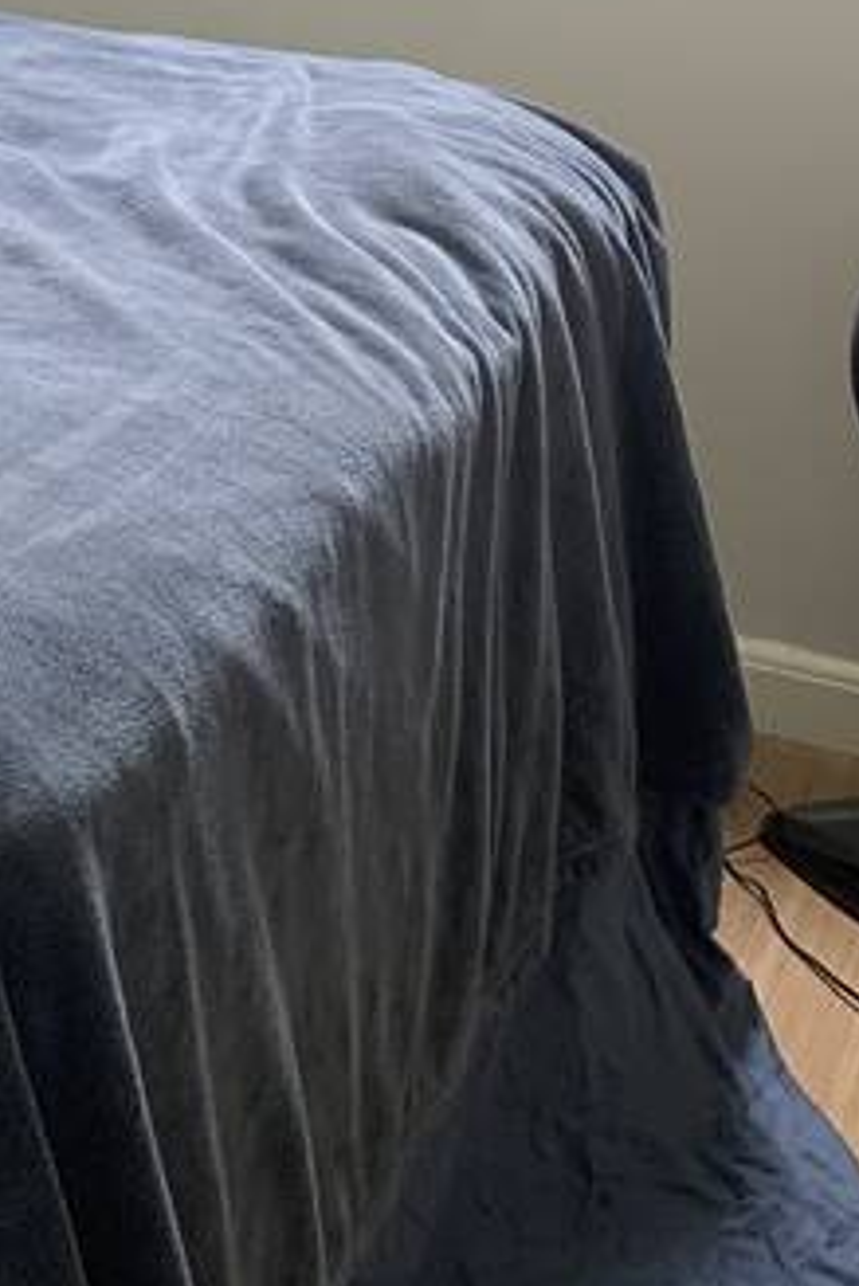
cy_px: -259
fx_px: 3182
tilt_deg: -7.4
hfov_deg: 14.7
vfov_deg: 21.3
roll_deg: -2.9
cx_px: -235
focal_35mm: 89
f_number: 1.8
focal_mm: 4.25
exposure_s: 1/113
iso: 100
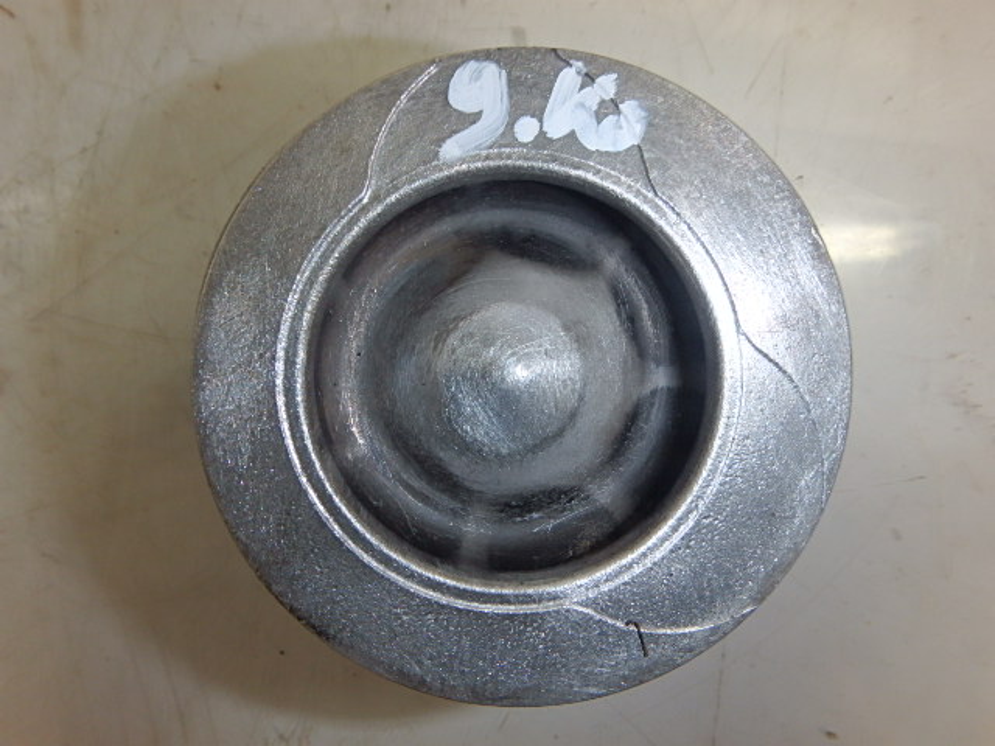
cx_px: 498
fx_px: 604
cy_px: 373
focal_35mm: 21
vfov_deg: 63.4
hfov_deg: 79.0
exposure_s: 1/20
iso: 125
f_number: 6
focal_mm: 3.7
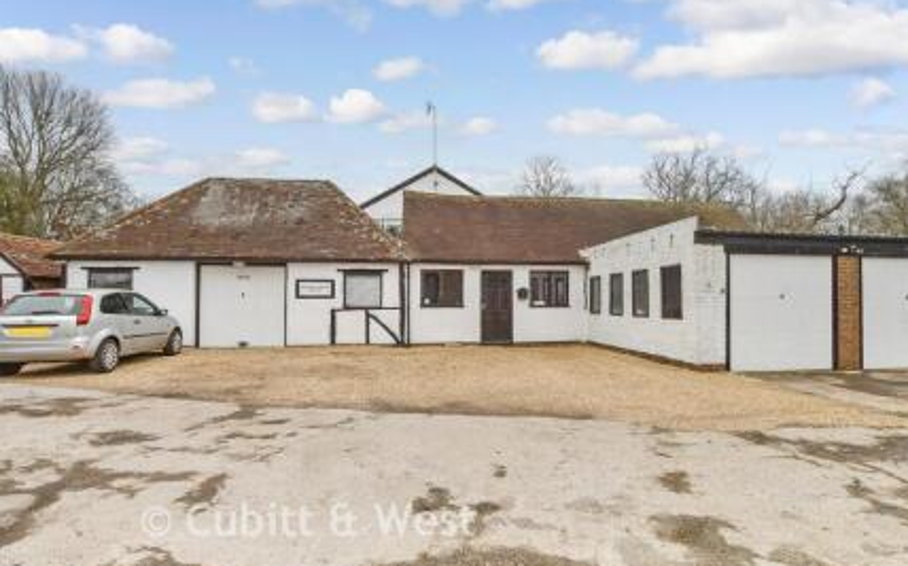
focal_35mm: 17
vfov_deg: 67.9
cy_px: 289
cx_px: 469
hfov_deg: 94.4
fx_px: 420
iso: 160
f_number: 8
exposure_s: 1/160
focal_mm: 10
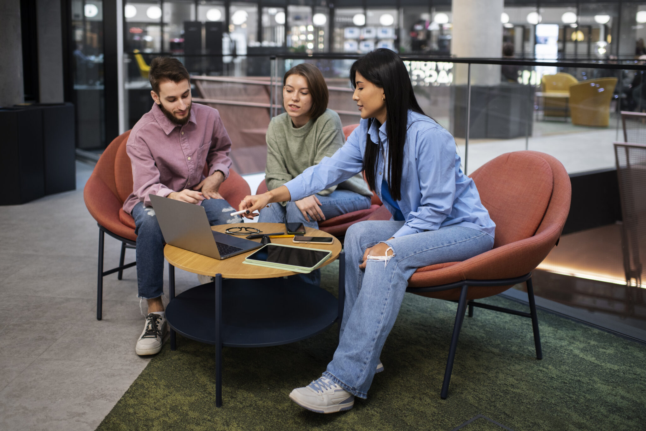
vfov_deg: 37.9
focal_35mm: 35
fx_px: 628
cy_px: 216
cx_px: 323
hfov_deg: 54.4
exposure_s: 1/200
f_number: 1.8
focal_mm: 35
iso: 320
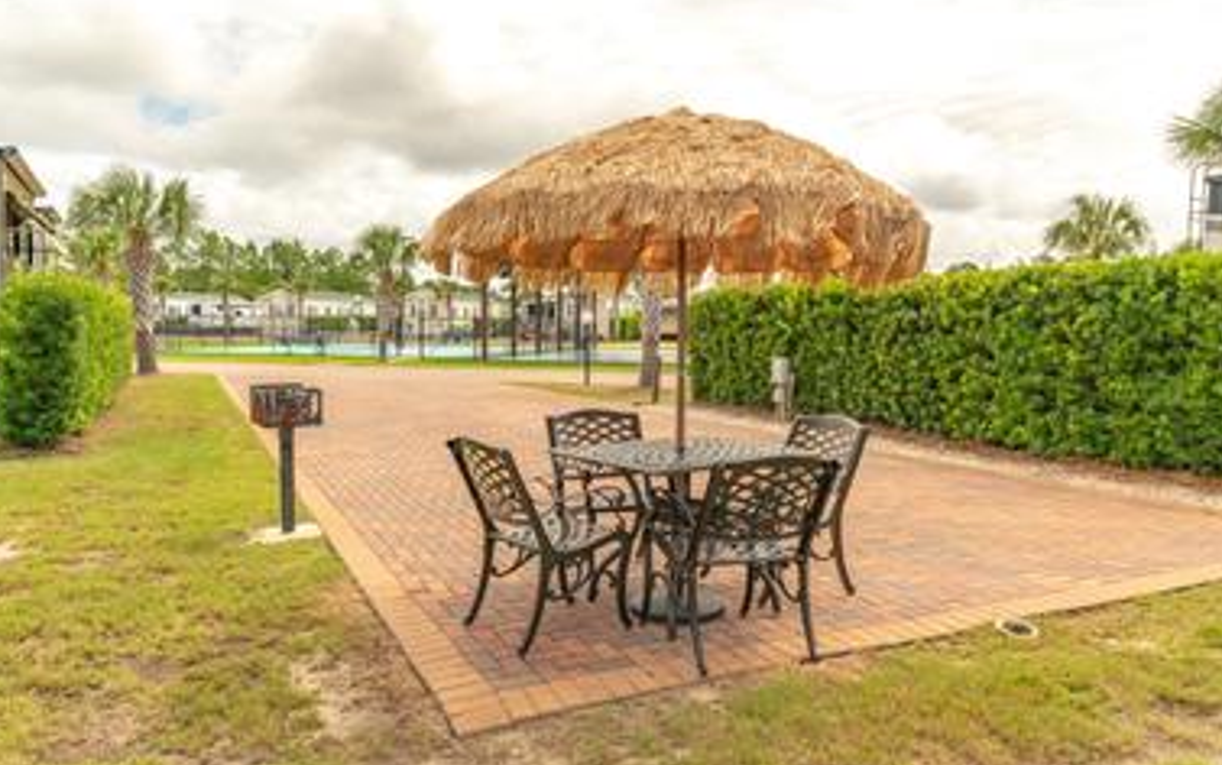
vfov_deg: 46.1
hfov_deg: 68.4
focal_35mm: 27
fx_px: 900
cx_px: 603
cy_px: 376
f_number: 13
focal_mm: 26
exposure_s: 1/125
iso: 125
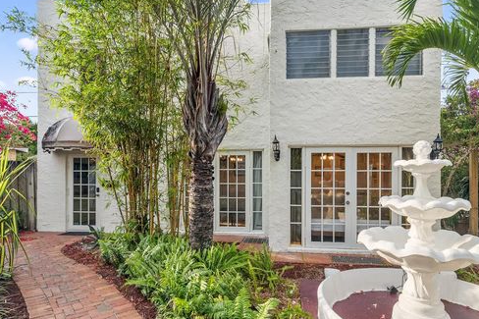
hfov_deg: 81.1
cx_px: 254
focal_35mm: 21
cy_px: 154
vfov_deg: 59.4
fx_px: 279
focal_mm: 16
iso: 640
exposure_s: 1/100
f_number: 8
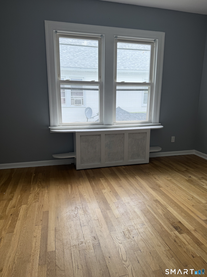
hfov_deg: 56.8
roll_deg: +0.1
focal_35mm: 24
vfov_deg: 71.6
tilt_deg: -11.7
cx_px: 104
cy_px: 138
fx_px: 191
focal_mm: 6.76
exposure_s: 1/532
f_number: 1.78
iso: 80
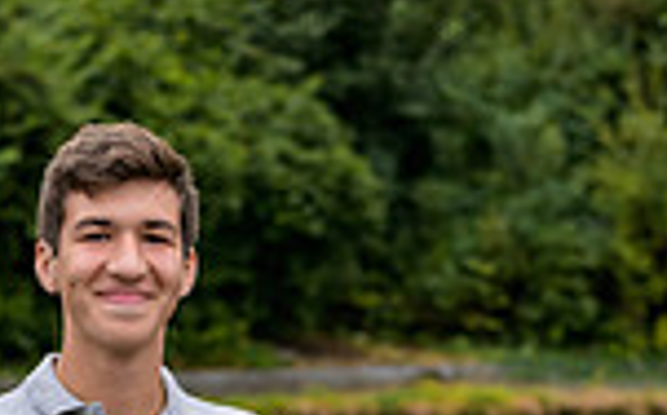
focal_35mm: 152
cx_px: 141
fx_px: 2760
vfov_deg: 8.1
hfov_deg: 13.7
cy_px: 865
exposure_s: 1/400
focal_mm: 50
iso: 200
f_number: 3.2
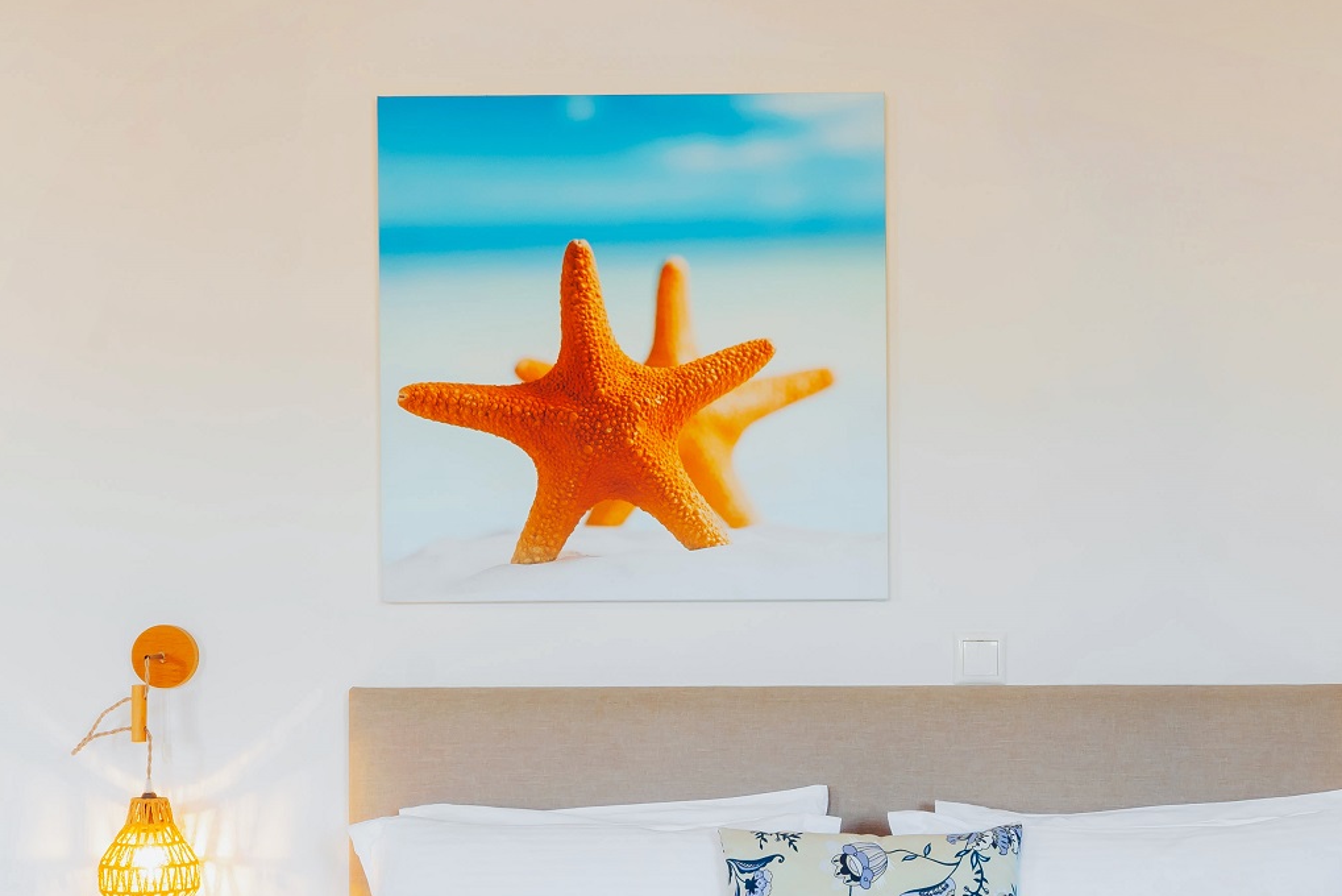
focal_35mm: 53
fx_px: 1976
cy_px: 712
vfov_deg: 25.1
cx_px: 855
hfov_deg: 37.2
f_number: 9
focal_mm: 18
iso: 200
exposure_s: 1/4
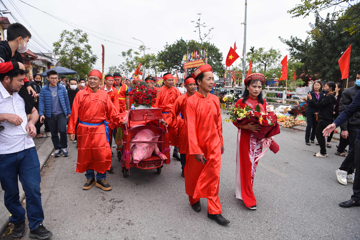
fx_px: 240
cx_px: 180
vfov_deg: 53.2
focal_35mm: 24
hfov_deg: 73.7
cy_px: 120
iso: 250
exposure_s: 1/640
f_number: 4
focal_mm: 24
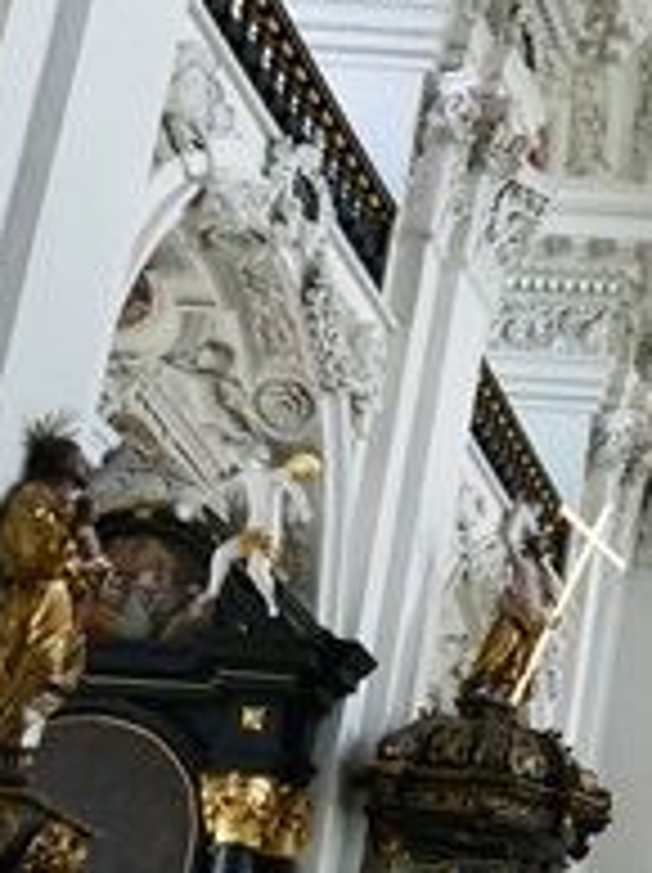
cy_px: 554
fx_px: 2492
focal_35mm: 99
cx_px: 1228
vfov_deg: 19.8
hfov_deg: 13.2
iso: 3200
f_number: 8
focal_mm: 12
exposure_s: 1/50
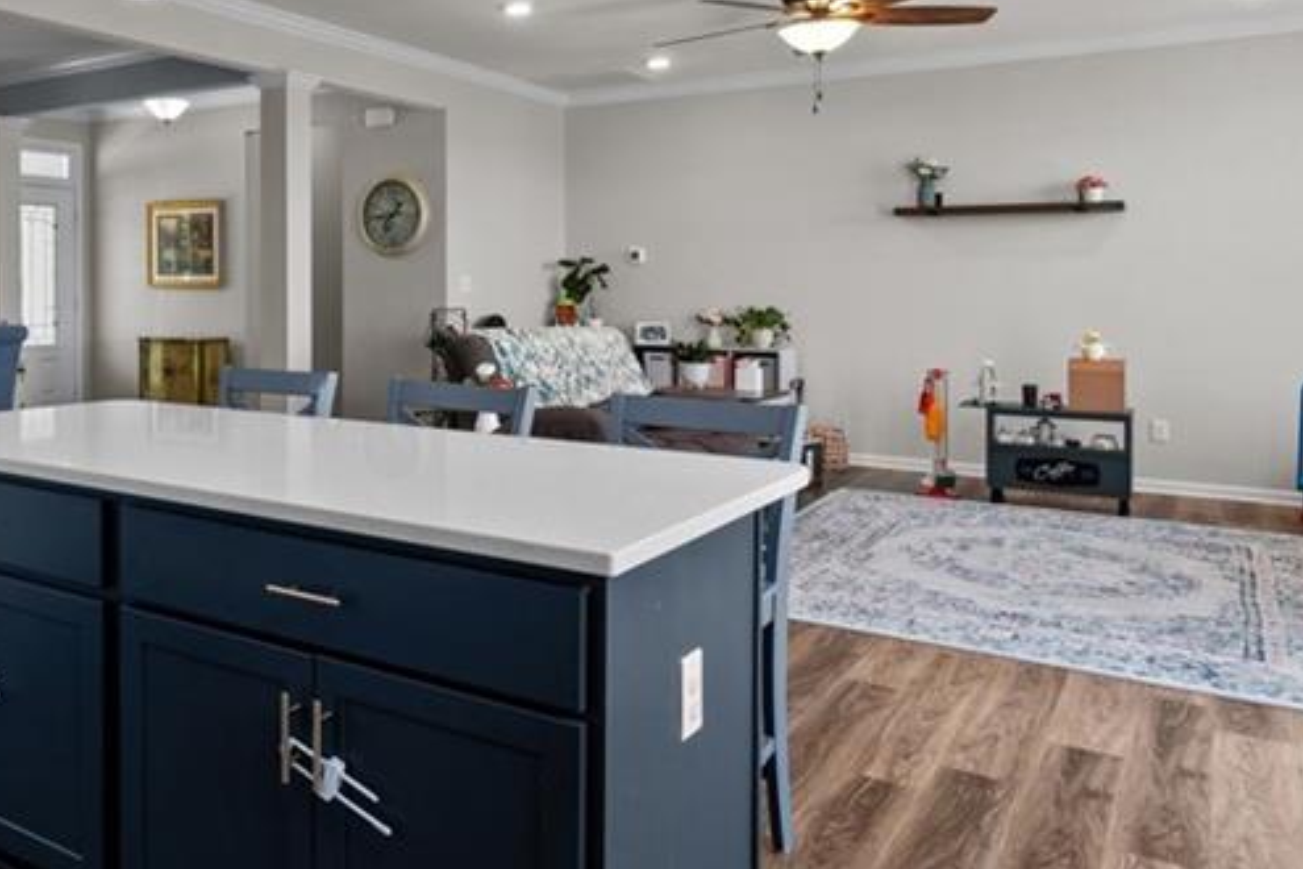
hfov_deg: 56.0
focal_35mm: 31
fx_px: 1122
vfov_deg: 41.8
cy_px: 296
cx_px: 261
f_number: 8
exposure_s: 1/3
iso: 100
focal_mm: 10
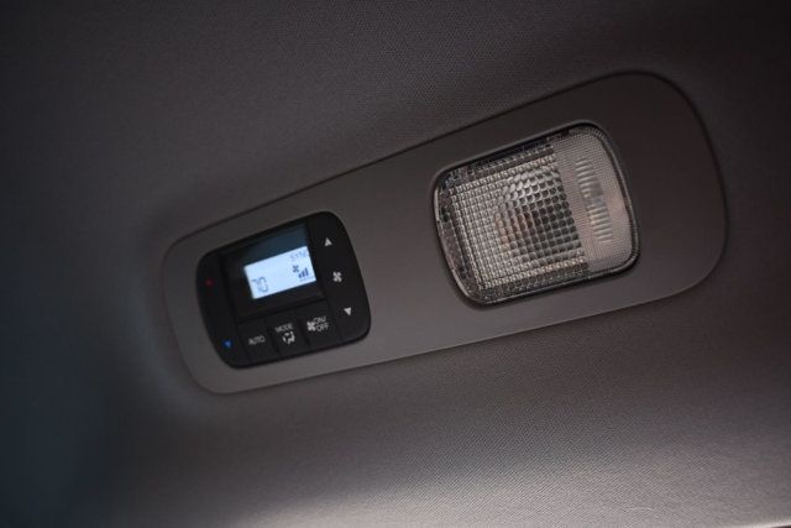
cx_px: 396
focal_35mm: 34
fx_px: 747
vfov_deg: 38.9
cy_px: 264
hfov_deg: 55.8
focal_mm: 23
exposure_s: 1/160
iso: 800
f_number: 3.8
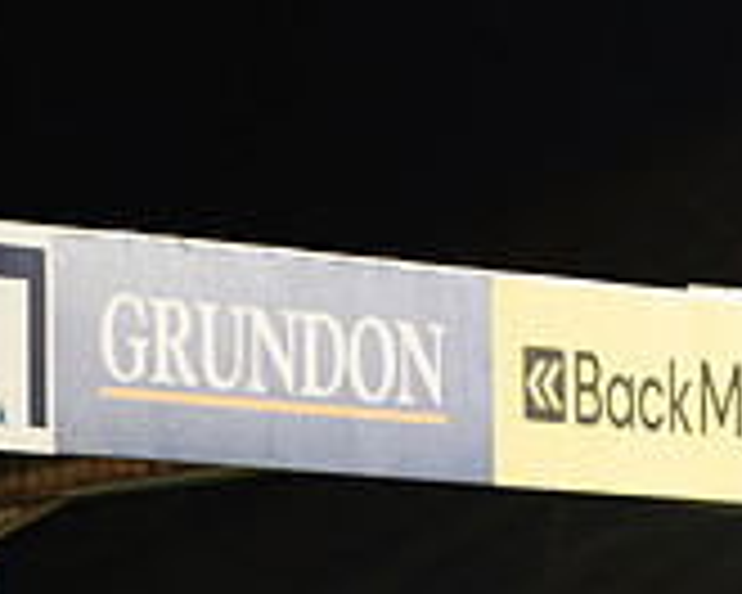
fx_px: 10695
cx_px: -148
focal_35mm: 487
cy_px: 1004
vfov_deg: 3.2
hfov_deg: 4.0
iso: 3600
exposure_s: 1/100
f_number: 8
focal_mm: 85
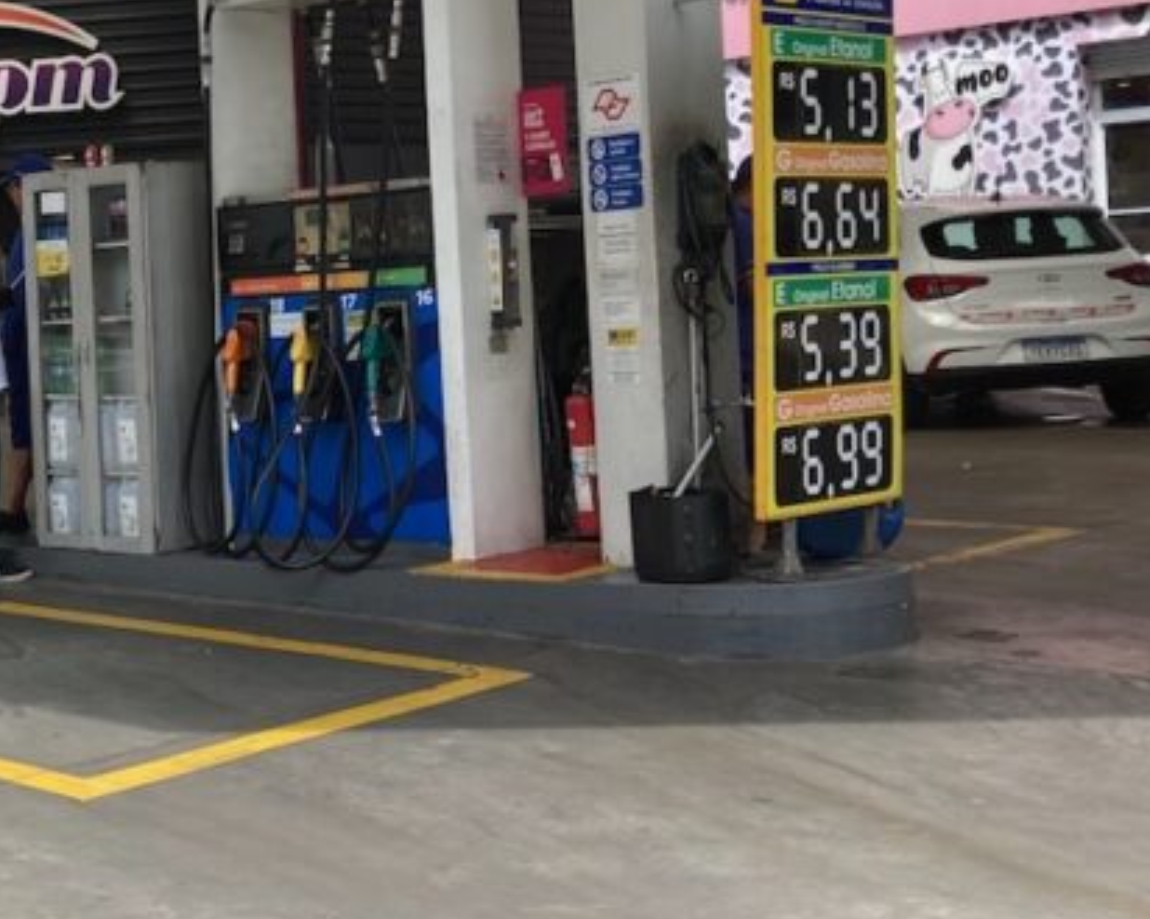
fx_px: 2313
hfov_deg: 26.4
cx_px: -8
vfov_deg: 22.4
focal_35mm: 68
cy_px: 349
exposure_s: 1/813
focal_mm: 3.99
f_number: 1.8
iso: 20
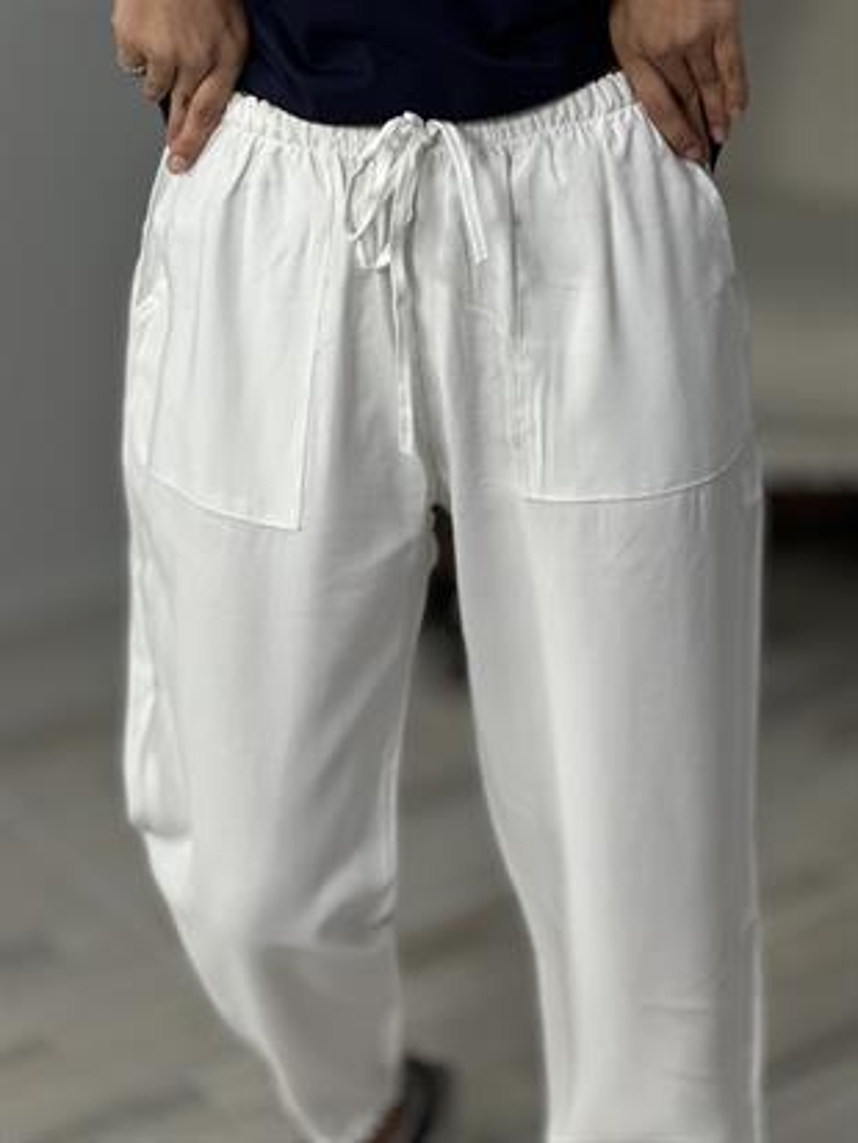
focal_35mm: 77
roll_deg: +3.3
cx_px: 429
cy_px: 572
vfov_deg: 25.3
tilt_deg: -23.1
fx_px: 2543
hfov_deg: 19.1
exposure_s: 1/100
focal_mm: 9
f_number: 2.8
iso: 100
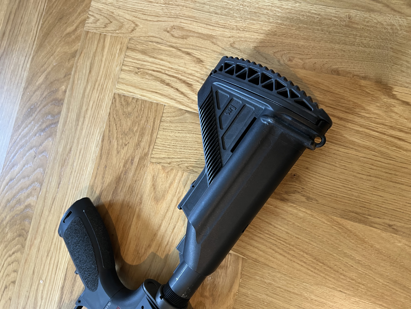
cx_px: 206
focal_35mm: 26
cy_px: 154
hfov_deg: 67.3
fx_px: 309
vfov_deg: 53.1
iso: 200
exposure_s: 1/60
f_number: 1.5
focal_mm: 5.7
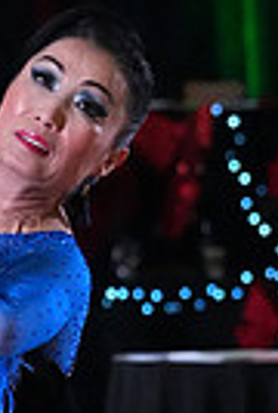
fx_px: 7870
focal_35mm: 683
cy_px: 558
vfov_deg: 3.0
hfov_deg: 2.0
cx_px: -221
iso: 10000
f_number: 6.3
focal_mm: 158
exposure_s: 1/400
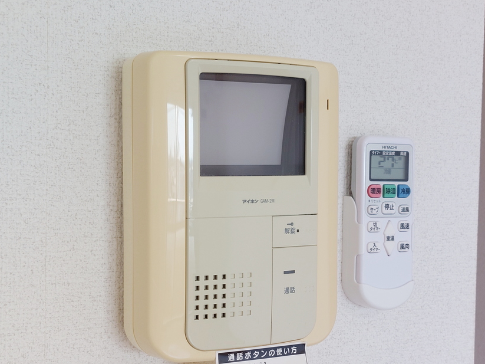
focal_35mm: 28
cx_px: 227
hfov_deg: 63.4
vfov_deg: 49.6
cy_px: 209
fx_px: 392
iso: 32
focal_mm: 5.23
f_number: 1.8
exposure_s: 1/60
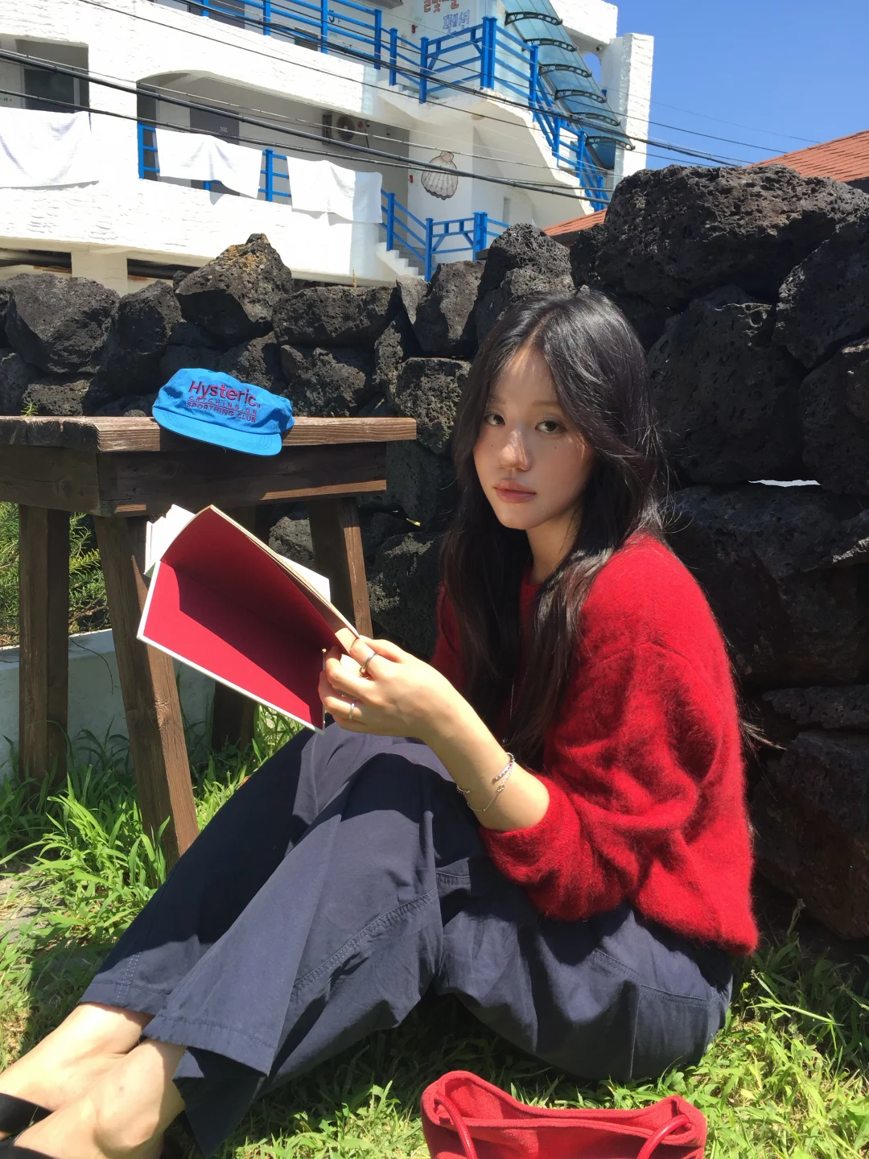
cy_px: 580
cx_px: 434
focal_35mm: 29
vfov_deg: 61.7
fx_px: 971
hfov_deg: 48.2
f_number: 2.2
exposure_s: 1/1014
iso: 32
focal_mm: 4.15
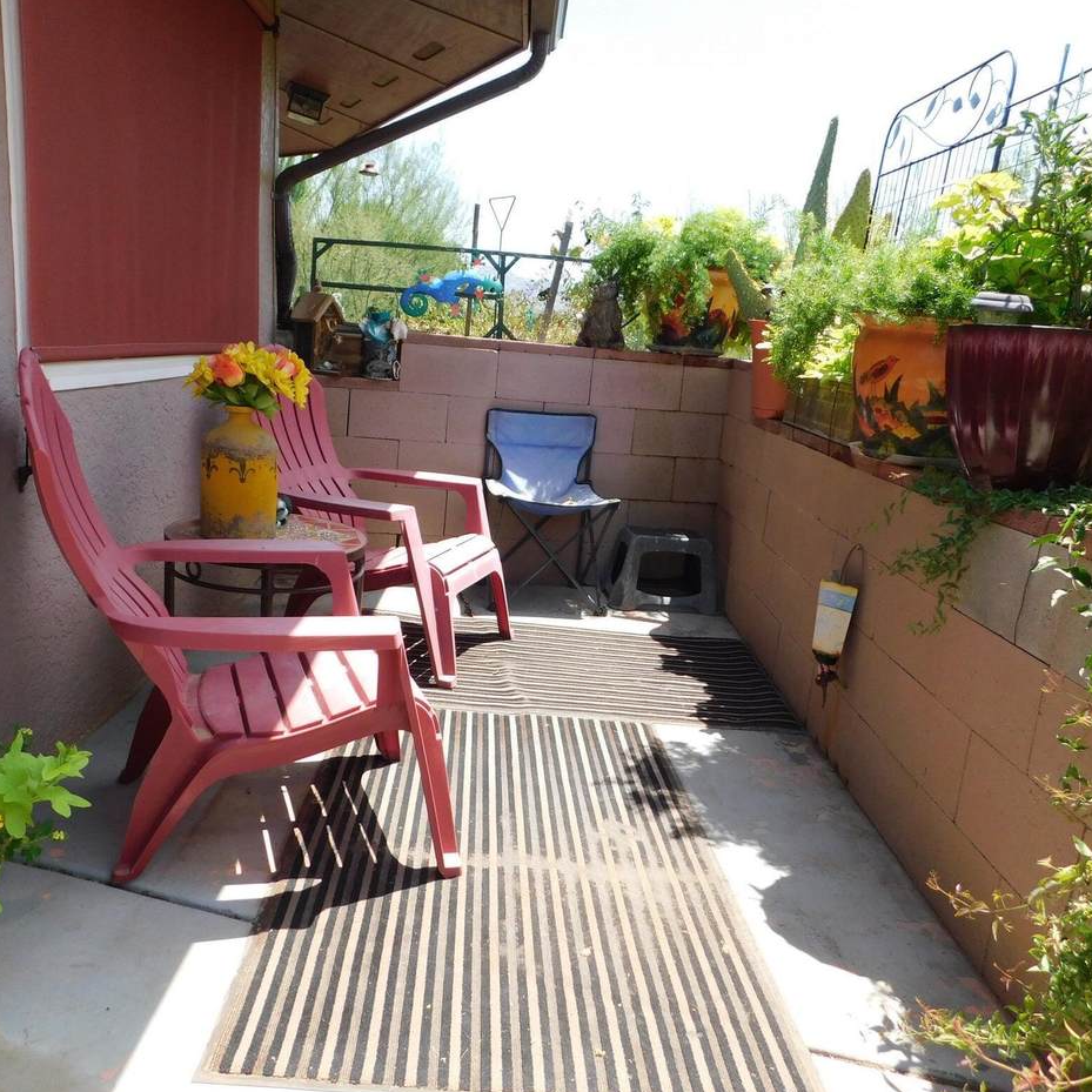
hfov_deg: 57.2
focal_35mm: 28
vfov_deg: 57.3
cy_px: 542
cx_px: 502
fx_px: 999
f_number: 3
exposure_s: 1/640
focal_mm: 4
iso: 125
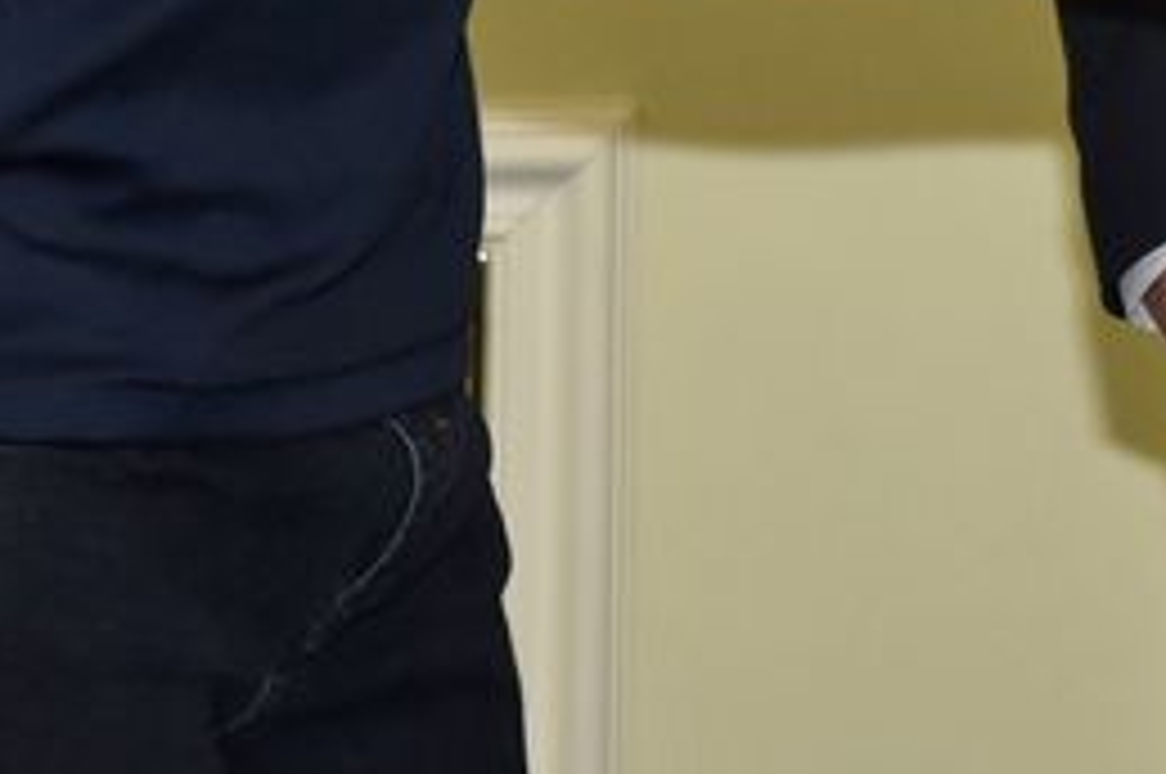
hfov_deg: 5.0
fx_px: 13133
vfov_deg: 3.4
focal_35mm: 406
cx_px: 2053
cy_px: -619
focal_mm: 75
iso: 1000
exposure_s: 1/200
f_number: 5
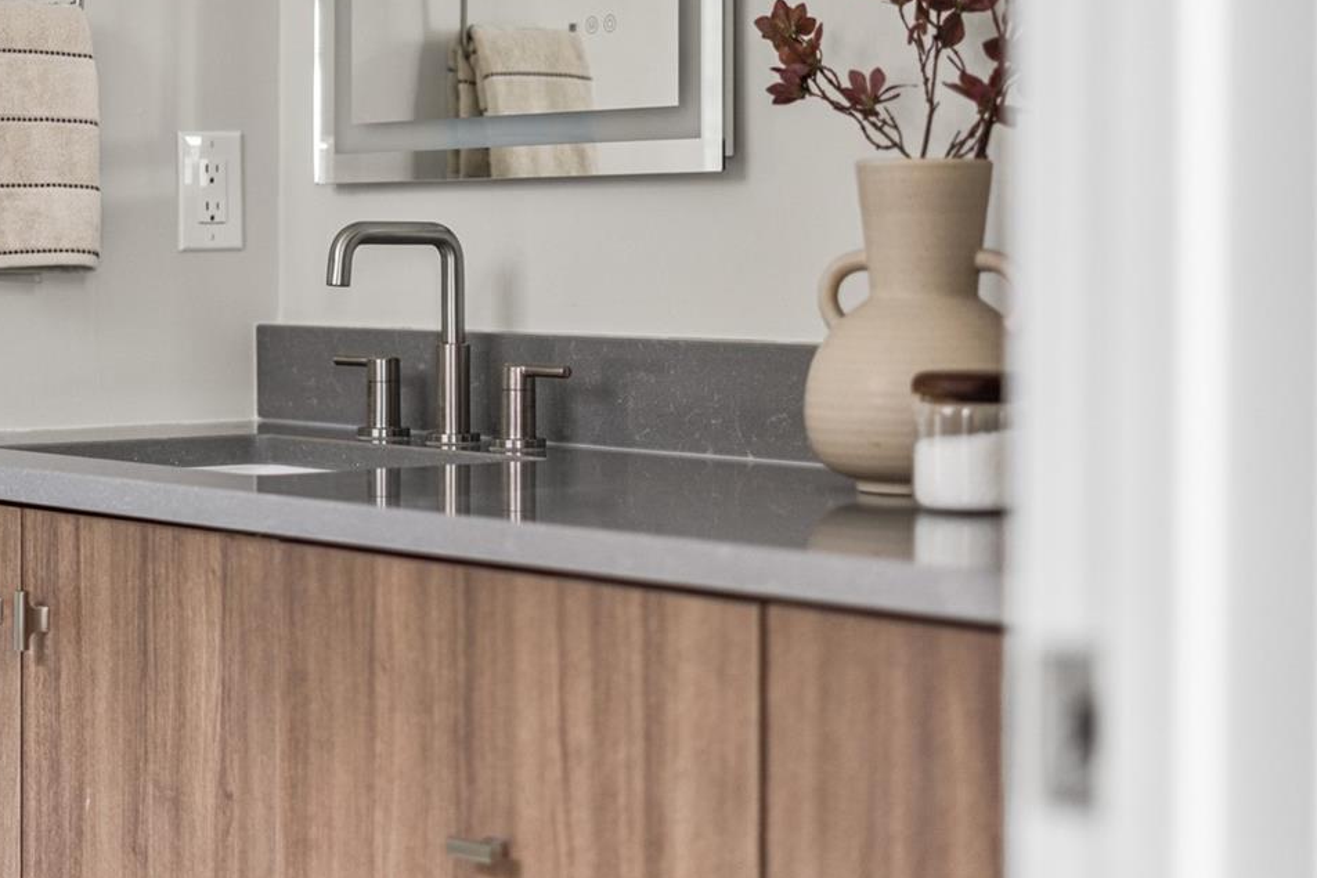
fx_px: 3073
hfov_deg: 24.0
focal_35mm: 84
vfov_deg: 16.2
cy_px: 236
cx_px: 380
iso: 640
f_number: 1.8
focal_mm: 50
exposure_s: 1/160
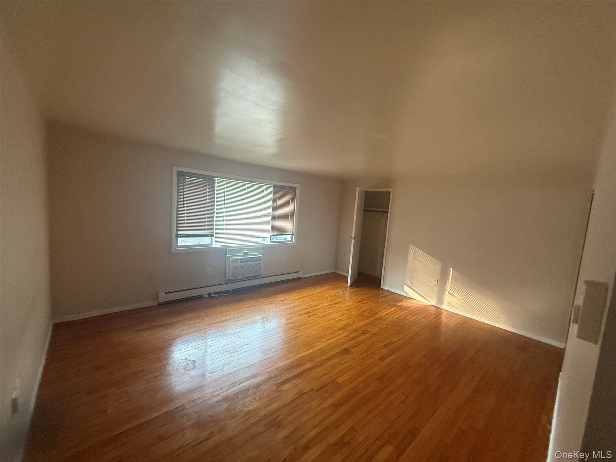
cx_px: 308
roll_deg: -5.2
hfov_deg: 102.1
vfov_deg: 85.7
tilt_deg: -4.7
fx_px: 249
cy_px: 231
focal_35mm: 14
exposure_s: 1/120
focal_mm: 2.22
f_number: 2.2
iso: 500
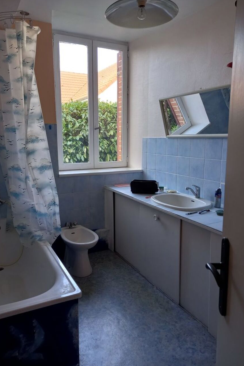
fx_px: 274
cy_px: 178
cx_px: 117
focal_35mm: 27
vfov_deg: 67.4
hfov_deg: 47.9
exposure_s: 1/50
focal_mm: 4.6
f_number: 2
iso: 80
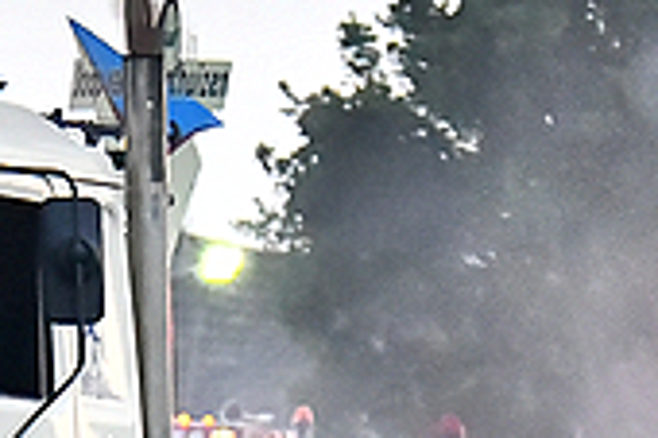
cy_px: 564
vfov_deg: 1.8
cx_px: -352
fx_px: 13537
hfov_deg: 2.8
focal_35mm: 741
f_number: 5.6
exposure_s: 1/500
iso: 8000
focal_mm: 105
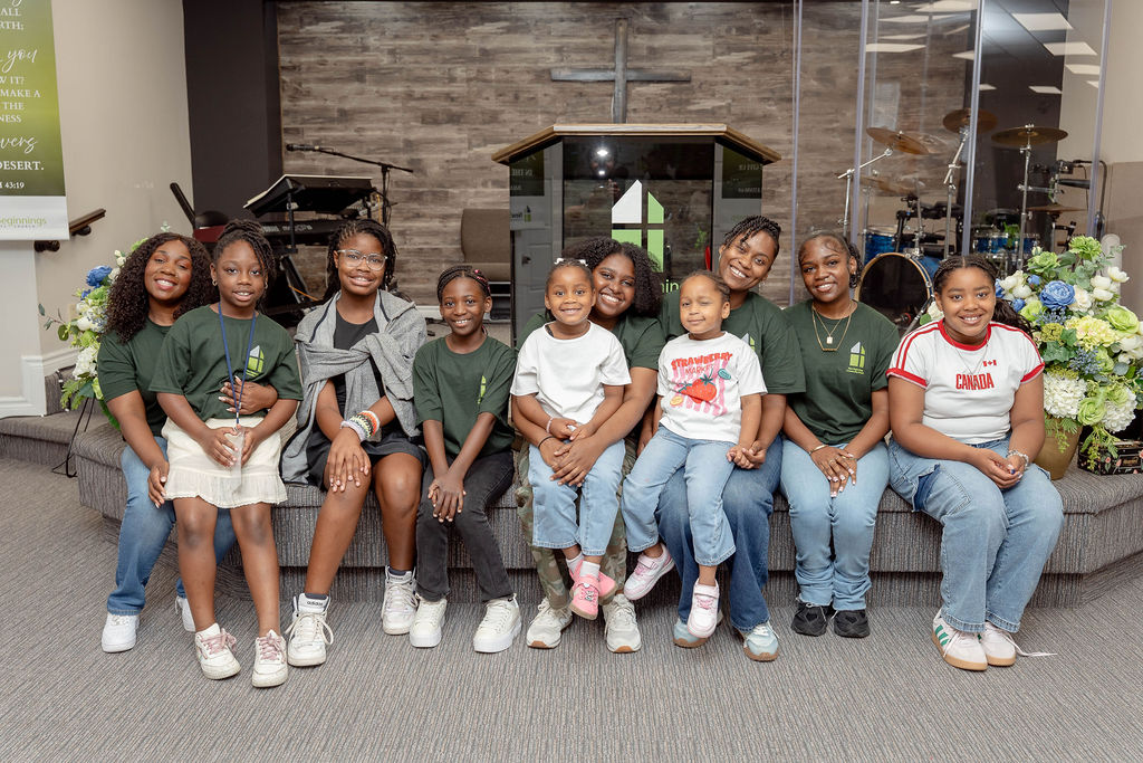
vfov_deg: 39.1
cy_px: 382
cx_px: 572
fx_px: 1073
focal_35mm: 34
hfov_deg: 56.1
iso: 640
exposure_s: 1/125
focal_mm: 33.3
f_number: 4.5
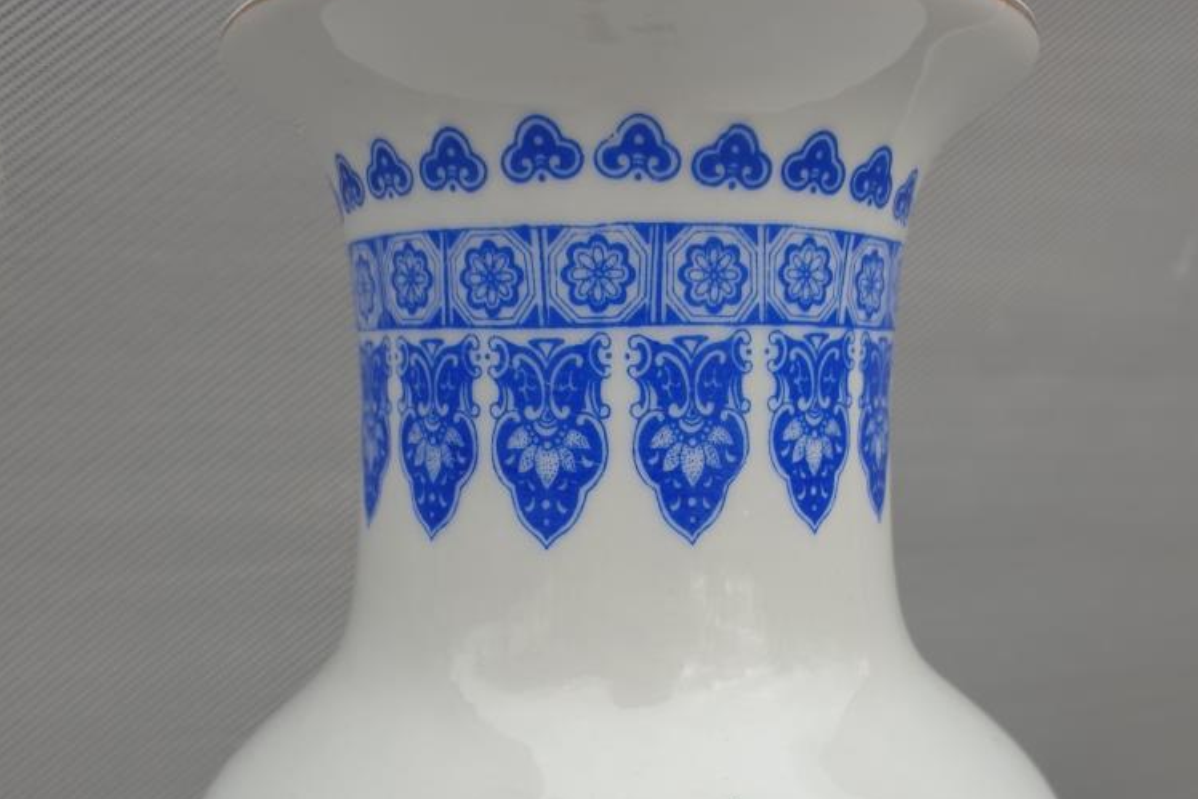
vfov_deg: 34.7
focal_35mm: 37
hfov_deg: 51.9
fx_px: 1231
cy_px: 652
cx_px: 601
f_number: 2.4
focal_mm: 4.3
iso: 50
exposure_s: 1/243
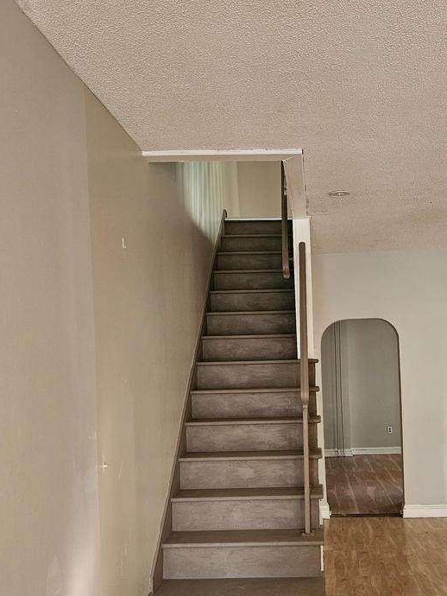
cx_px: 285
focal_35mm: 36
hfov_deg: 39.4
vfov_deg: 50.9
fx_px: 619
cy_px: 363
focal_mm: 5.4
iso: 500
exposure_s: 1/170
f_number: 1.8
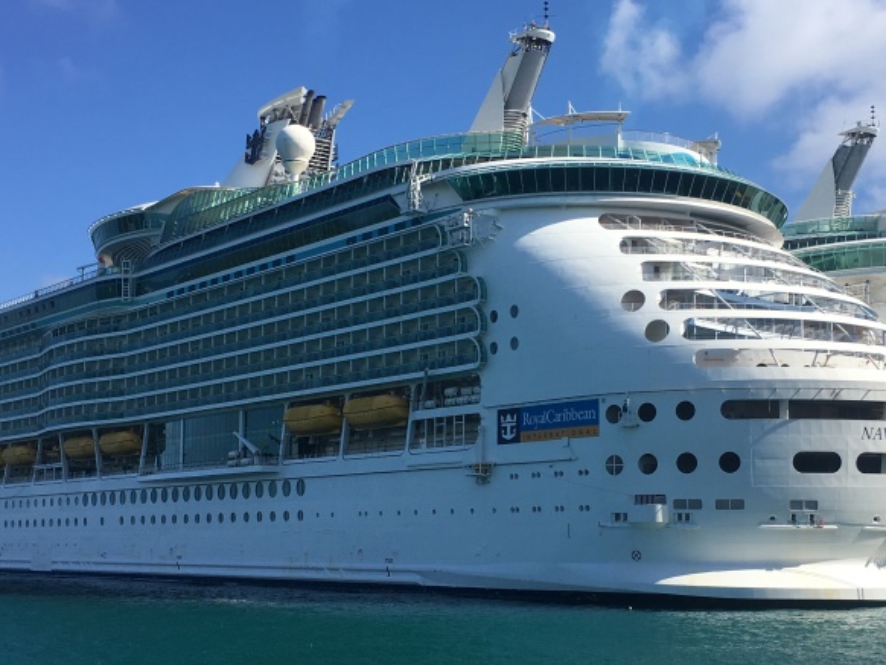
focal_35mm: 51
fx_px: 1306
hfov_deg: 37.4
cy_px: 402
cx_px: 522
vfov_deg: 28.5
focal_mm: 4.15
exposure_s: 1/2079
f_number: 2.2
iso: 25
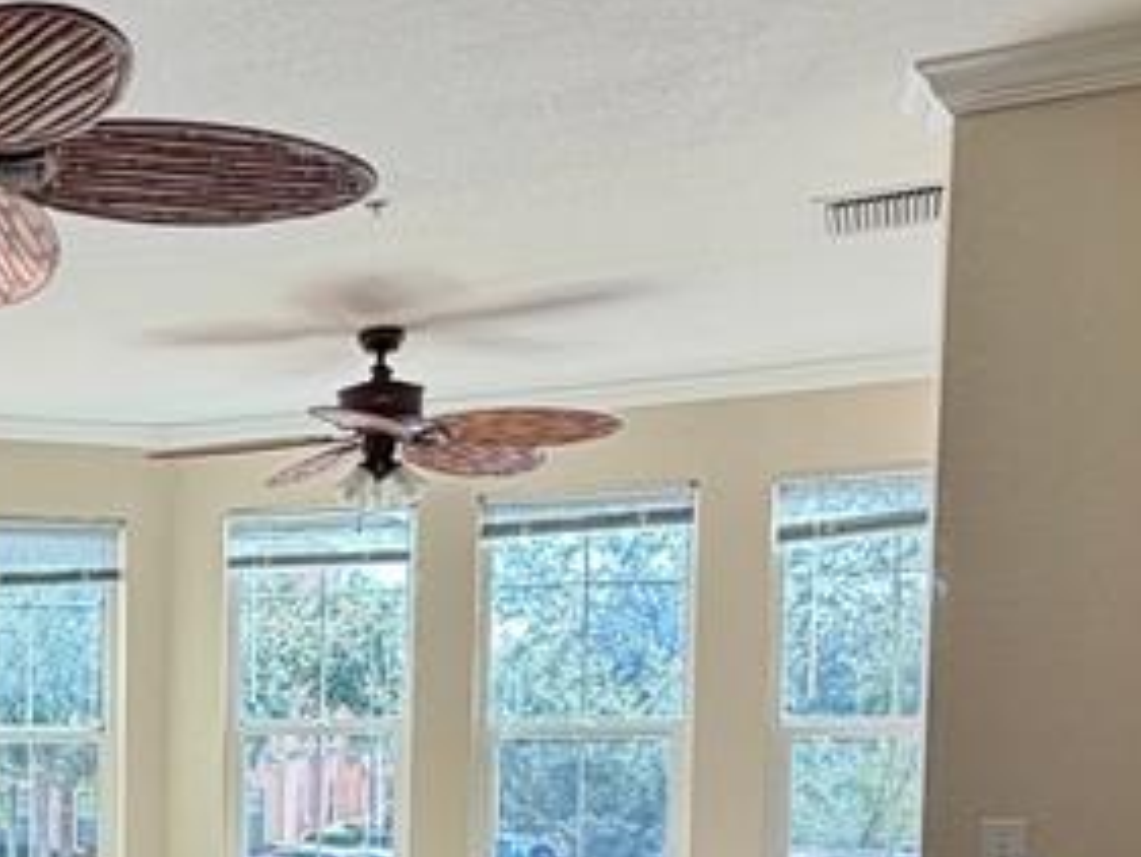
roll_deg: +1.0
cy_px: 829
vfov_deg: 27.2
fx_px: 1682
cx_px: -183
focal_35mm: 51
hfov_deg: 32.0
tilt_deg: -3.3
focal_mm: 2.22
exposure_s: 1/121
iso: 80
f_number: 2.2
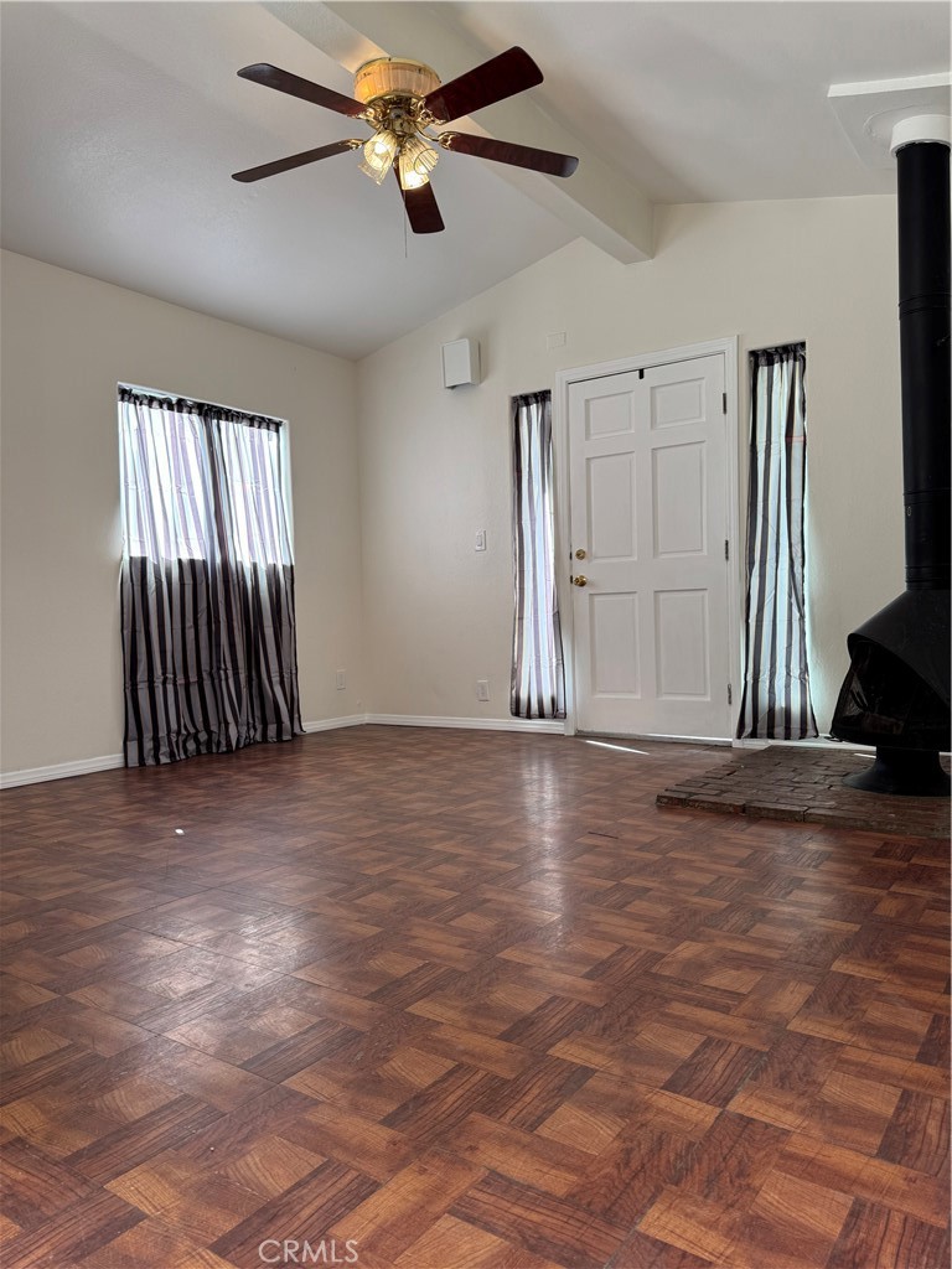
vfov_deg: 71.6
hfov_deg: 56.8
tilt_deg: -1.0
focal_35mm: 24
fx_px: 880
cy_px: 634
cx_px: 476
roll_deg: +1.3
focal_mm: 6.76
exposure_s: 1/120
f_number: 1.78
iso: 80
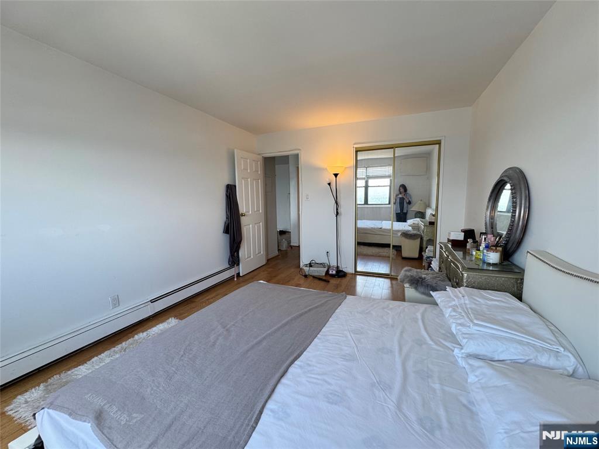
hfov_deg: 102.1
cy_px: 224
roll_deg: +0.9
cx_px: 300
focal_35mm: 14
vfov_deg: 85.7
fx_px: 242
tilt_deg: -7.0
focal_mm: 2.22
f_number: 2.2
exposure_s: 1/120
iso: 160
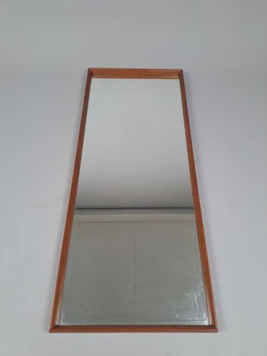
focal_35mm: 24
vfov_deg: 71.6
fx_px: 247
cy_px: 178
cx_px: 134
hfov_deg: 56.8
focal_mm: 5.23
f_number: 1.8
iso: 50
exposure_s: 1/50
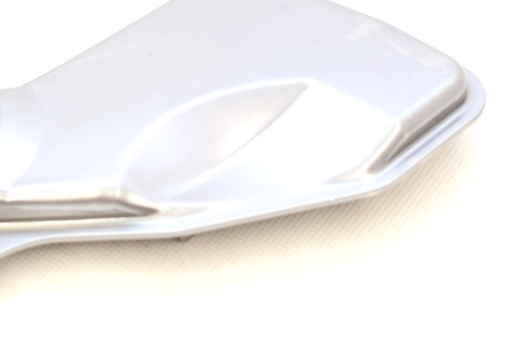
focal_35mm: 91
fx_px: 1342
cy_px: 78
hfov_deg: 22.1
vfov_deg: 15.0
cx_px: 126
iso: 400
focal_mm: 29
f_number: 5.6
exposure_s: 1/125
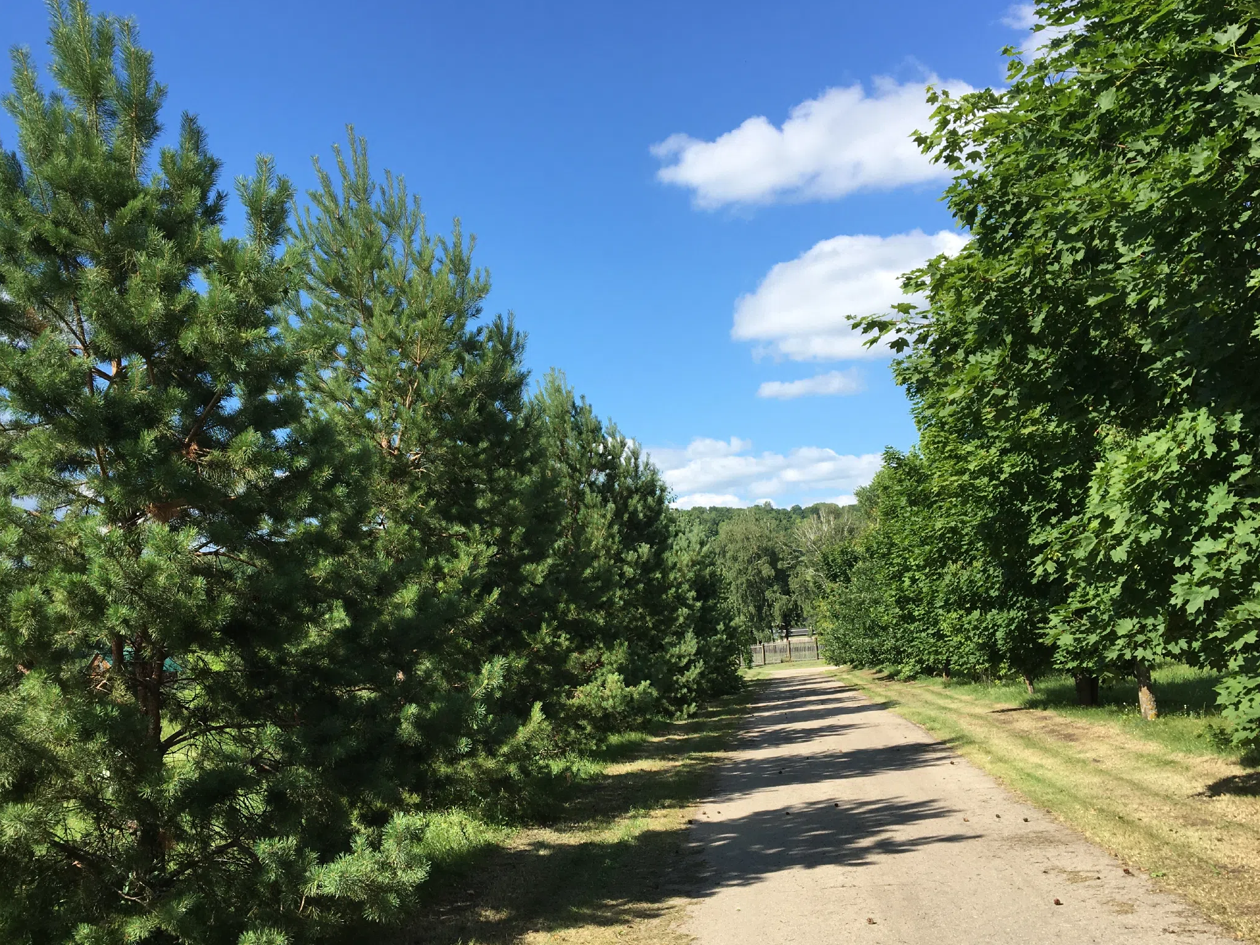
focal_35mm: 34
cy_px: 534
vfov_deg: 41.7
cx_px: 554
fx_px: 1238
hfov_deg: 53.8
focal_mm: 4.15
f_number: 2.2
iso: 25
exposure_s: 1/986
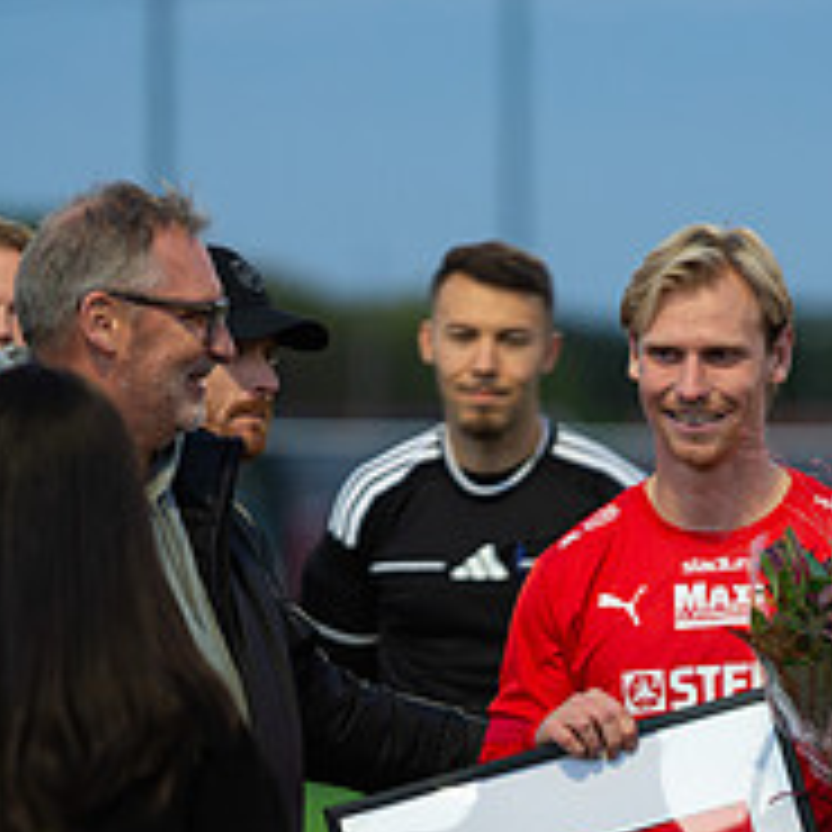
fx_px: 11203
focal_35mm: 412
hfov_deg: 4.3
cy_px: 890
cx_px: 614
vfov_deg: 4.2
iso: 4000
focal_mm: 200
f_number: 3.2
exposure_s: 1/800
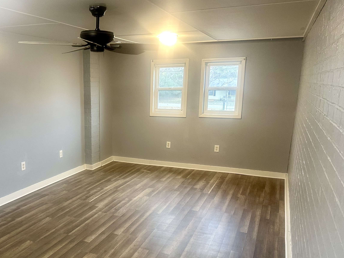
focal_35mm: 32
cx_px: 115
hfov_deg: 55.7
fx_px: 318
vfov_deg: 44.0
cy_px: 153
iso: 250
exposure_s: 1/60
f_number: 1.78
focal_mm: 6.86
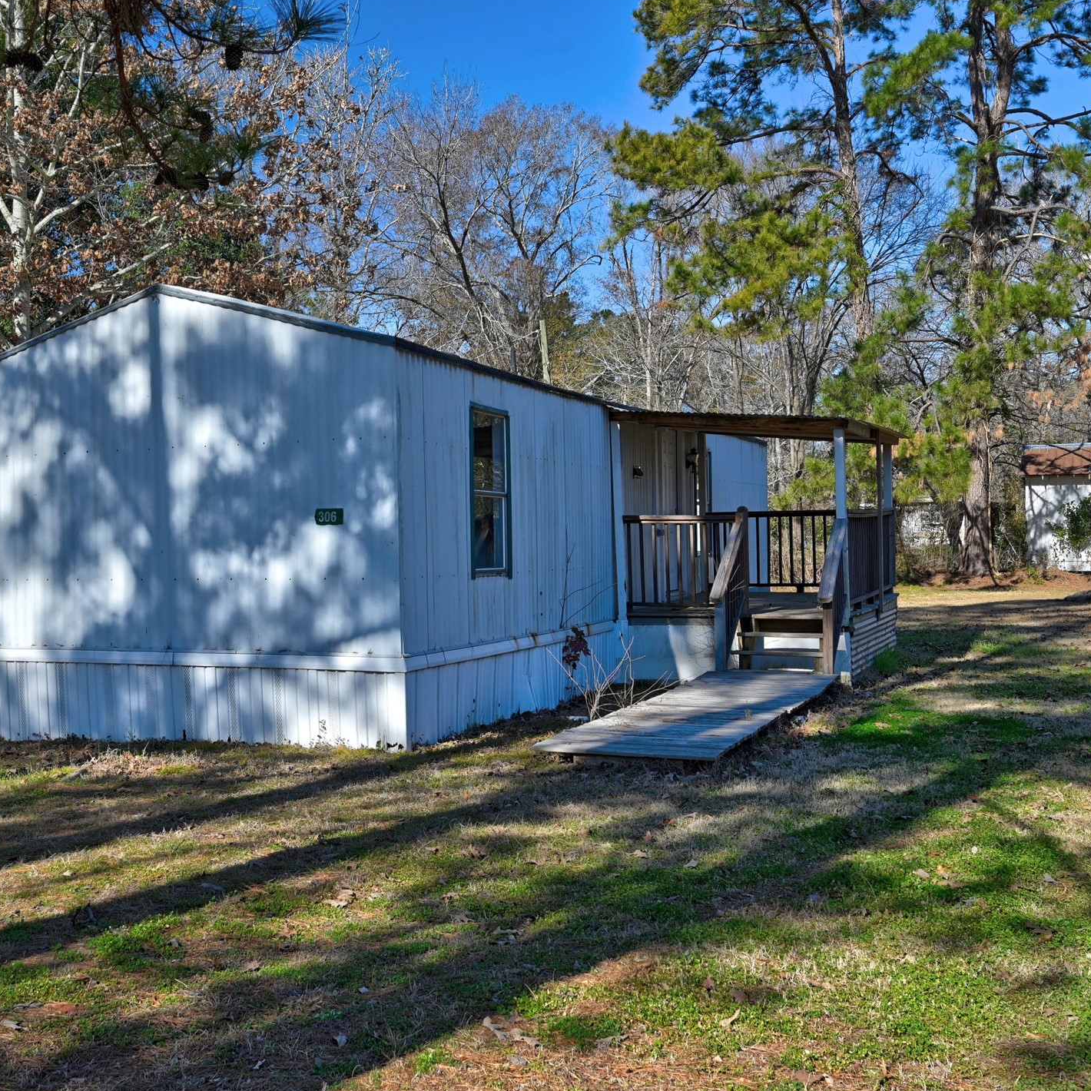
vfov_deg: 42.8
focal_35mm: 39
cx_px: 411
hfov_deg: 42.5
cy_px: 543
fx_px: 1391
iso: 400
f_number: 8
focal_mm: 30
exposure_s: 1/500
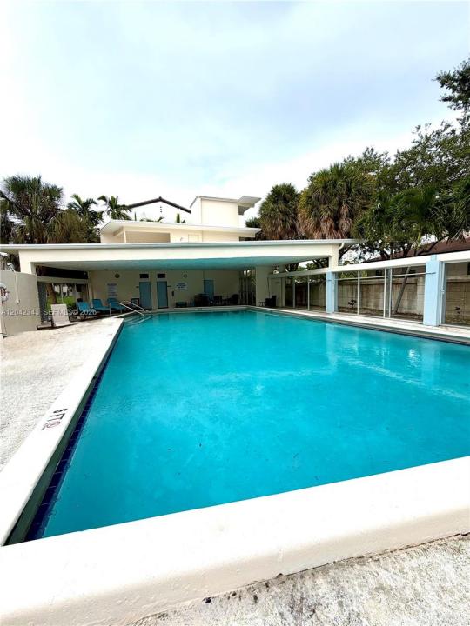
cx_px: 235
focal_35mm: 14
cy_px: 313
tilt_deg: -4.8
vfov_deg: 102.1
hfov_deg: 85.7
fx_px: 253
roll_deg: +1.8
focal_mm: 2.22
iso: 25
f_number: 2.2
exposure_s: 1/770
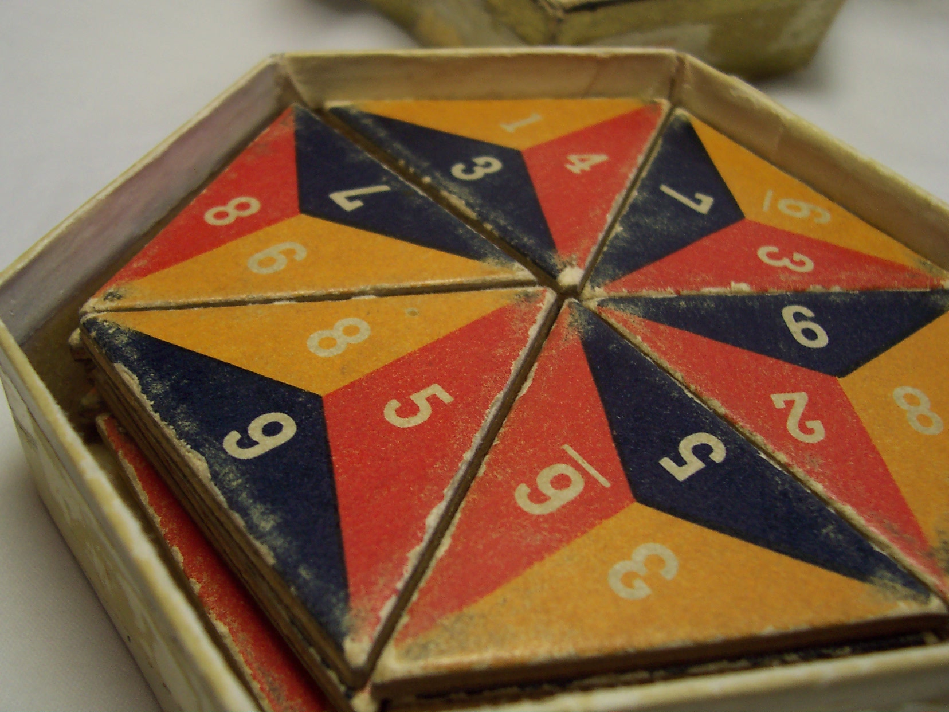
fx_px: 1014
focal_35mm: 37
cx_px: 474
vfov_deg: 38.7
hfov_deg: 50.1
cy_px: 356
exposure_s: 1/90
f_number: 2.8
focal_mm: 5.6
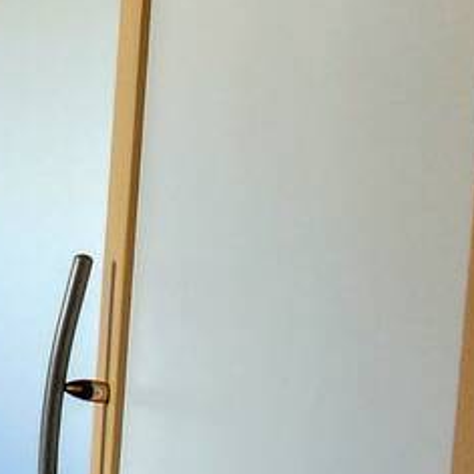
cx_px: -960
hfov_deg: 11.4
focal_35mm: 70
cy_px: 112
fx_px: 1084
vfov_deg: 24.4
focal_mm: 2.2
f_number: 2.2
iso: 125
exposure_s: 1/60.2
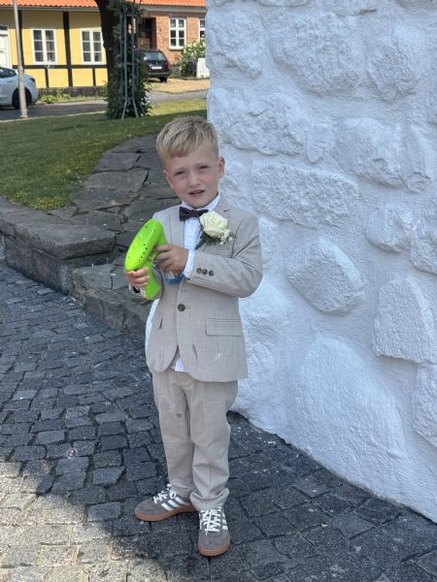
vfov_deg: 39.7
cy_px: 291
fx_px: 808
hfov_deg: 30.3
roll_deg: +0.0
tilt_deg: -15.2
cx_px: 218
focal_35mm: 48
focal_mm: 6.76
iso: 64
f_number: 1.78
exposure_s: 1/3096
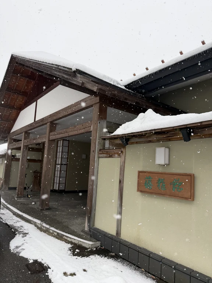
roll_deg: -3.9
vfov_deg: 71.6
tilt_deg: +9.4
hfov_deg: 56.8
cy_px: 142
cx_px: 106
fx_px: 196
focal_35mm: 24
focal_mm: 6.76
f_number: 1.78
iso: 80
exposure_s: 1/765
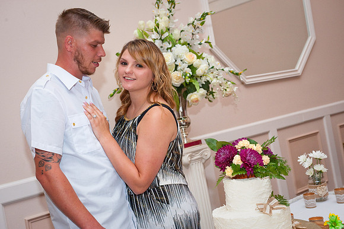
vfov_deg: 27.0
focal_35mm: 50
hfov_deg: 39.6
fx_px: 477
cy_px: 114
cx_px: 172
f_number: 5.6
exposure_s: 1/160
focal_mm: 50
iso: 3200
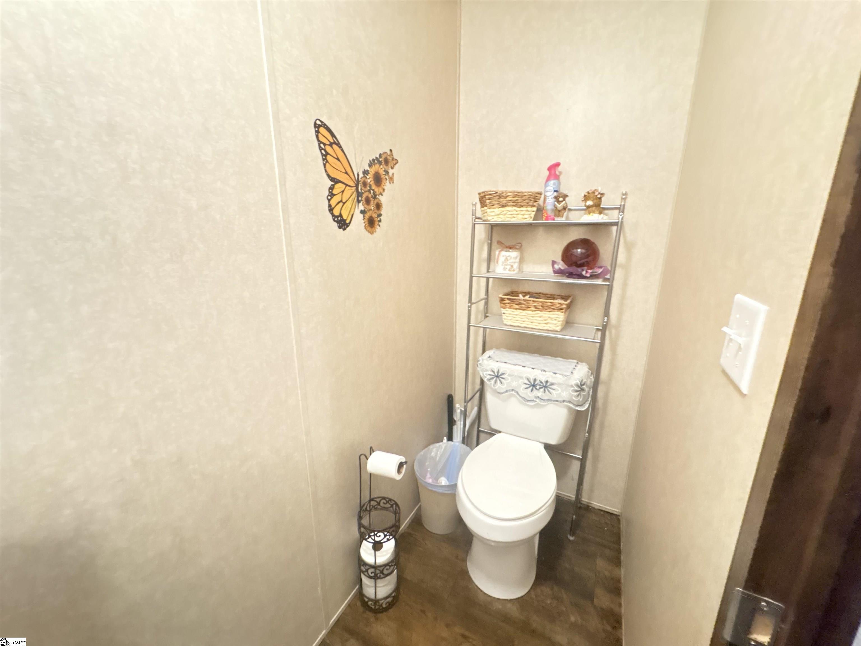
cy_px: 323
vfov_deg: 85.7
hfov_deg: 102.1
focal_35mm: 14
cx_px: 430
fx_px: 348
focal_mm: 2.22
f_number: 2.2
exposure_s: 1/30
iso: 1000
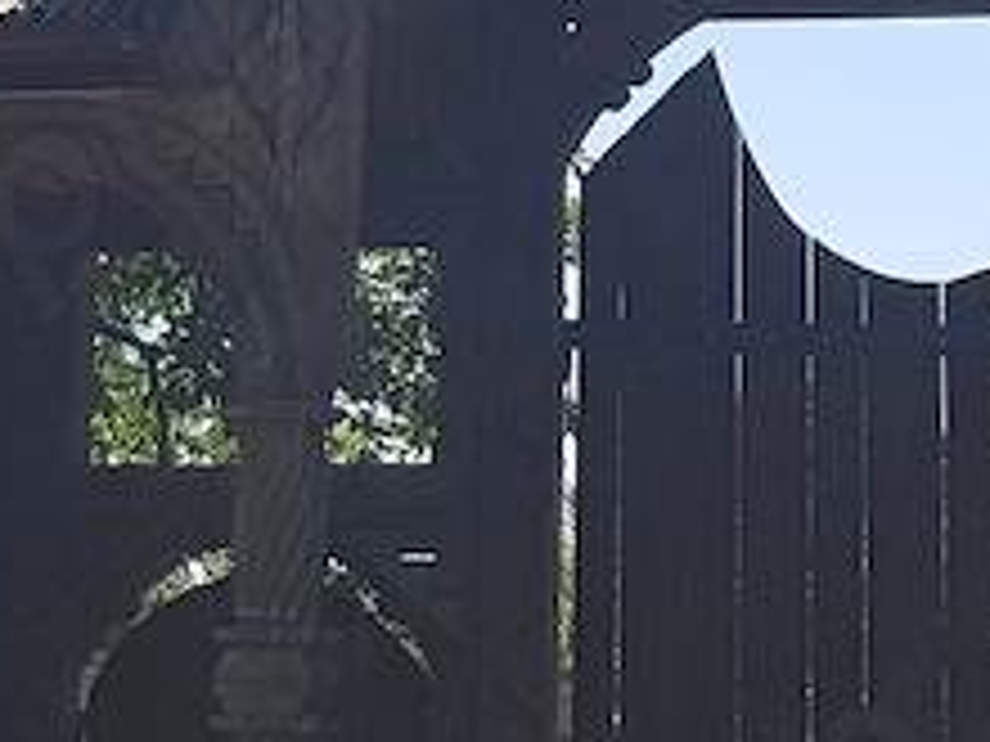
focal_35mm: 118
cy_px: -9
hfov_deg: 16.4
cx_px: 968
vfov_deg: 12.4
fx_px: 3375
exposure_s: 1/1924
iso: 40
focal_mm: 4.3
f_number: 1.7
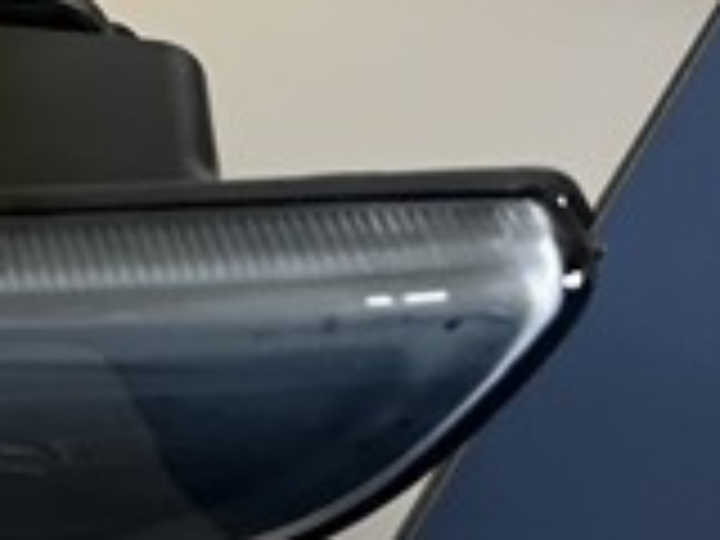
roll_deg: +1.8
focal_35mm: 104
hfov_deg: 15.6
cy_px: -101
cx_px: -652
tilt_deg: -29.8
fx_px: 2163
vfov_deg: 13.8
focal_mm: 5.7
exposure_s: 1/46
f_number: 1.5
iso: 500
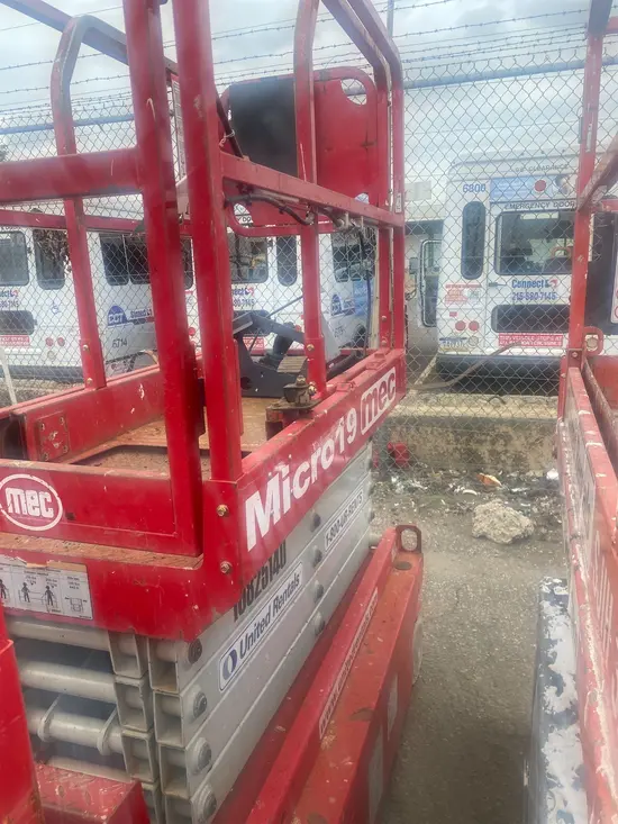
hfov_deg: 53.1
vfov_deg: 67.3
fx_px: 619
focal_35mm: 26
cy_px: 412
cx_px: 309
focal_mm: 4.25
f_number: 1.8
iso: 32
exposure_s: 1/919
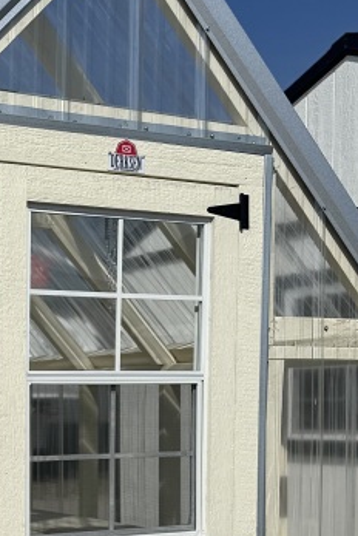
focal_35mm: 69
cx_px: -77
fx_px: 1027
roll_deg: +0.7
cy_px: 453
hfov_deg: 18.7
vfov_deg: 28.4
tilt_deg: -0.4
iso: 100
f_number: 1.78
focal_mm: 6.86
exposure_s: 1/18519
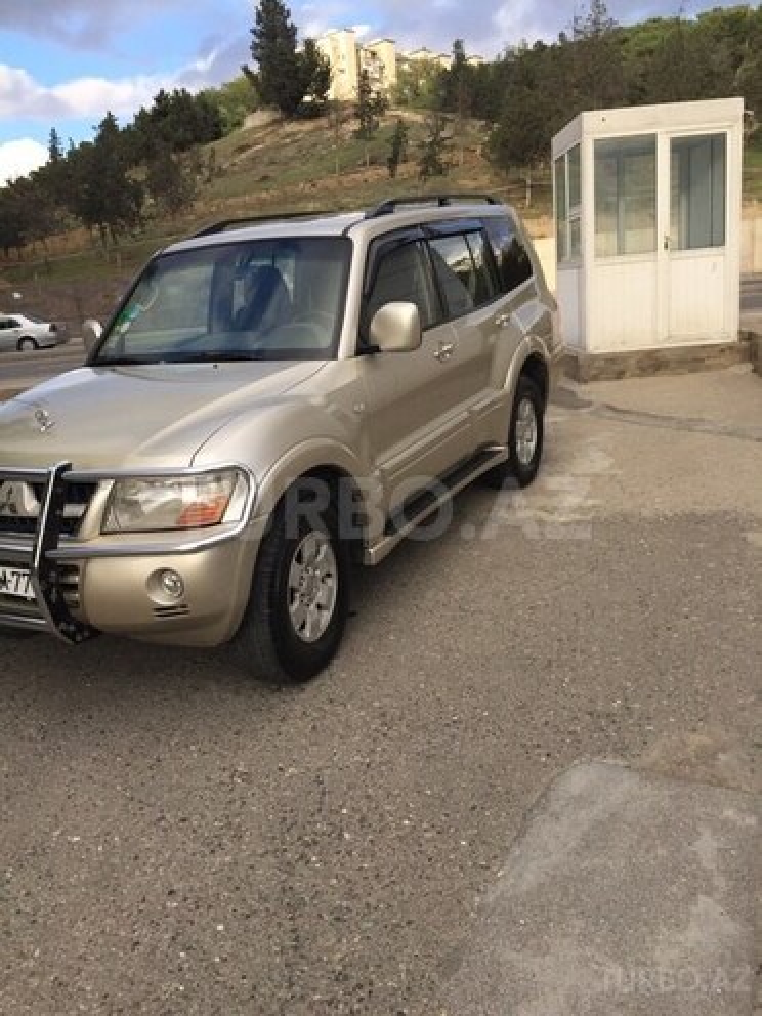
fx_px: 851
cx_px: 381
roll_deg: +3.3
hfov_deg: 48.2
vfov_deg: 61.7
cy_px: 508
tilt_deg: -12.4
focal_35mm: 29
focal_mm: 4.15
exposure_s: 1/659
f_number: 2.2
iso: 32
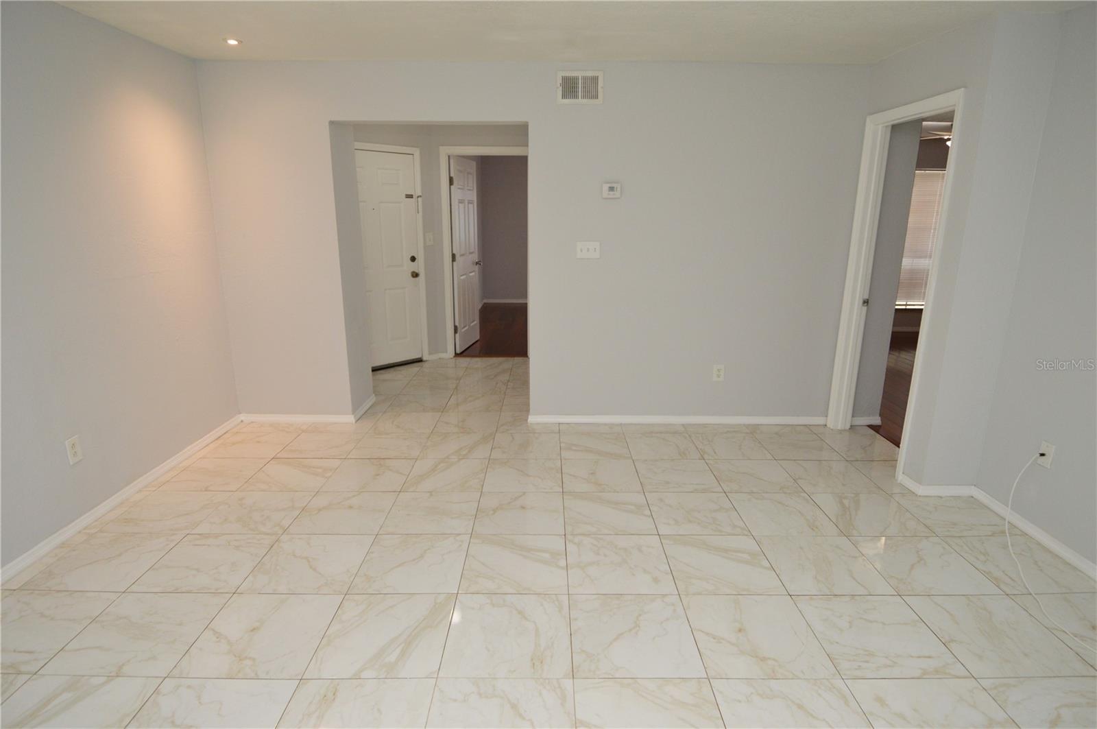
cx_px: 548
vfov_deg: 67.3
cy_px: 364
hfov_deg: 90.1
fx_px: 548
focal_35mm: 18
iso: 560
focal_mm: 12
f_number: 4
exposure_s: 1/60
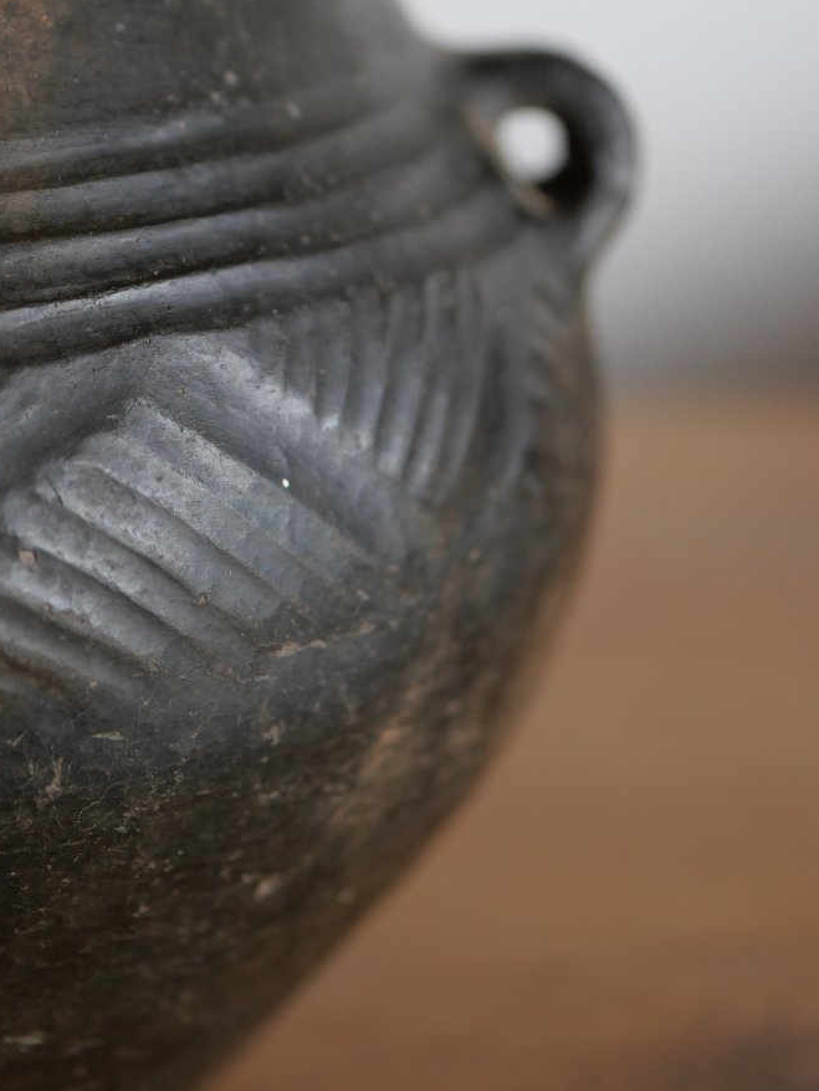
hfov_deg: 18.0
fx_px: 2586
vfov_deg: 23.7
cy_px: 349
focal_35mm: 82
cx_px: 373
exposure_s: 1/60
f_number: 2.8
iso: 320
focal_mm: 30
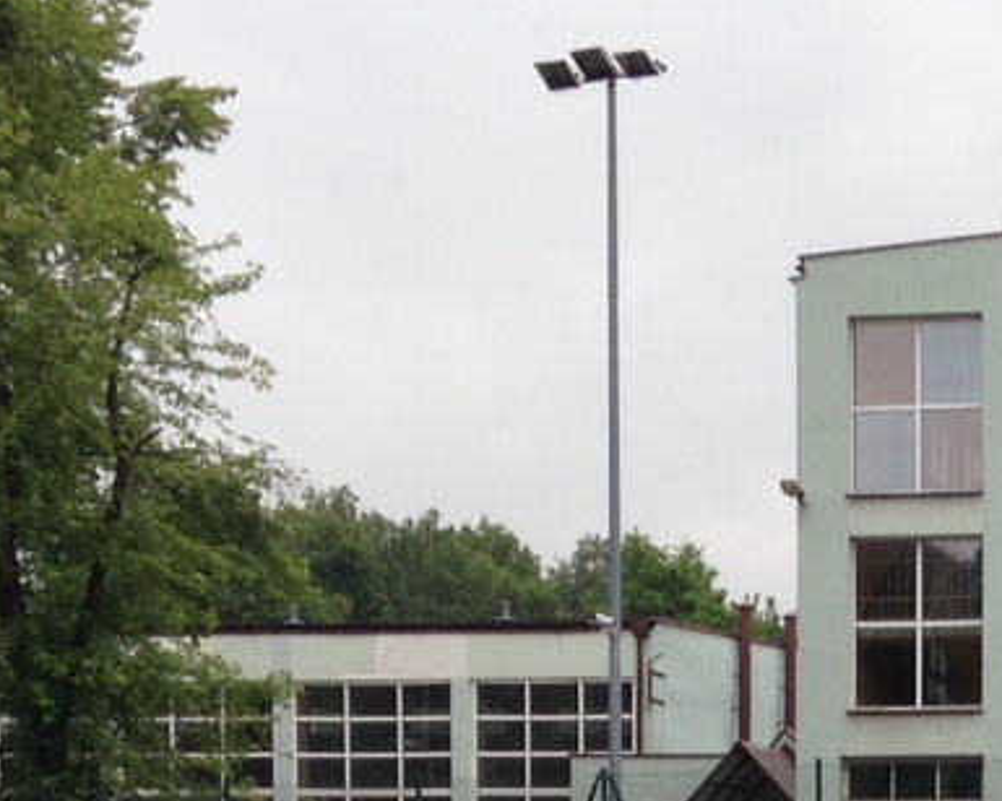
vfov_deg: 13.8
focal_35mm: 107
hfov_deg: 17.5
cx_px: 1033
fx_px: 3173
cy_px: 1051
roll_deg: -2.0
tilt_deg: +0.0
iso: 50
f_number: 2.4
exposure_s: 1/282
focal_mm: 4.12
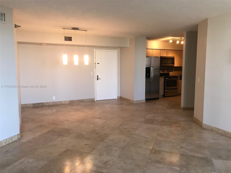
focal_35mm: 28
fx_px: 187
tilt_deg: -7.0
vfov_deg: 49.7
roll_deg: +0.4
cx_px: 116
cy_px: 86
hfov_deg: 63.4
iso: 25
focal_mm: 3.99
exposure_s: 1/30
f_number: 1.8
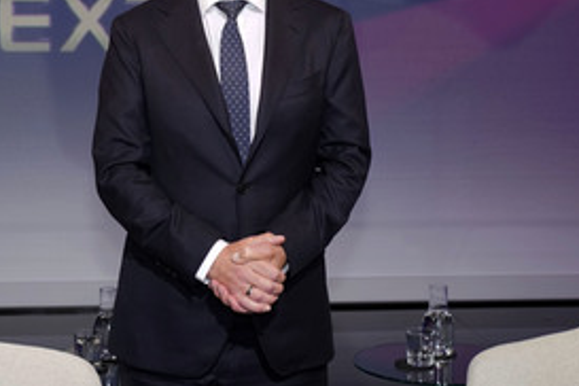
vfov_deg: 20.4
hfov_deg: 30.3
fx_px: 1061
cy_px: 74
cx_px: 205
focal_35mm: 66
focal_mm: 40
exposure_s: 1/125
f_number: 5
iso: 2000
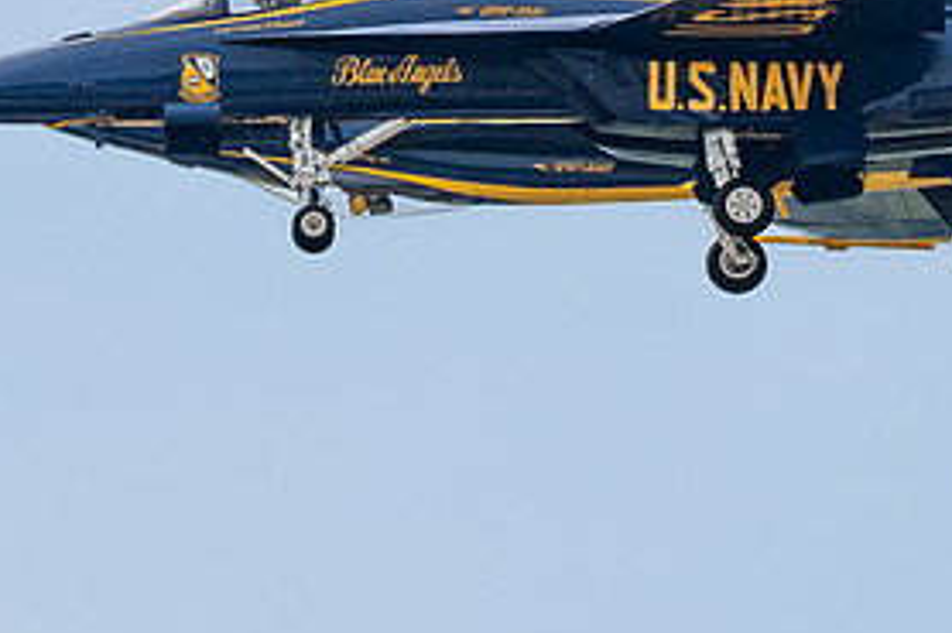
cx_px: 963
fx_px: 26137
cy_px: -270
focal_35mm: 989
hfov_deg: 2.1
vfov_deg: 1.4
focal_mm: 175
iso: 250
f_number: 8
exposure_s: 1/2500
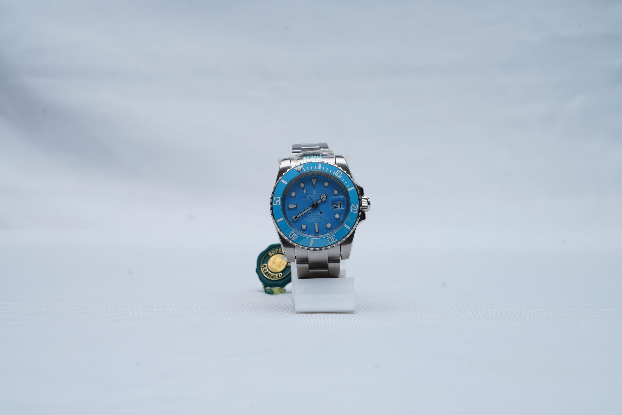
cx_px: 311
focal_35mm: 50
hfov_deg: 39.6
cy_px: 208
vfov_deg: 27.0
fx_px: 864
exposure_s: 1/160
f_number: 9
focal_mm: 50
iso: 125
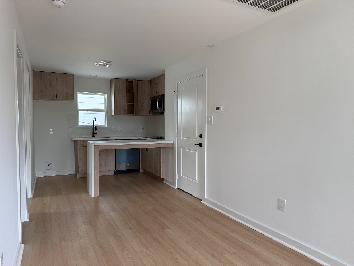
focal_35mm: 24
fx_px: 245
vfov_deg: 56.8
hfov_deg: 71.6
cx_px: 177
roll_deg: -0.6
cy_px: 133
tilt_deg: -1.9
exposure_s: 1/243
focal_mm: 6.76
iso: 160
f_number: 1.78
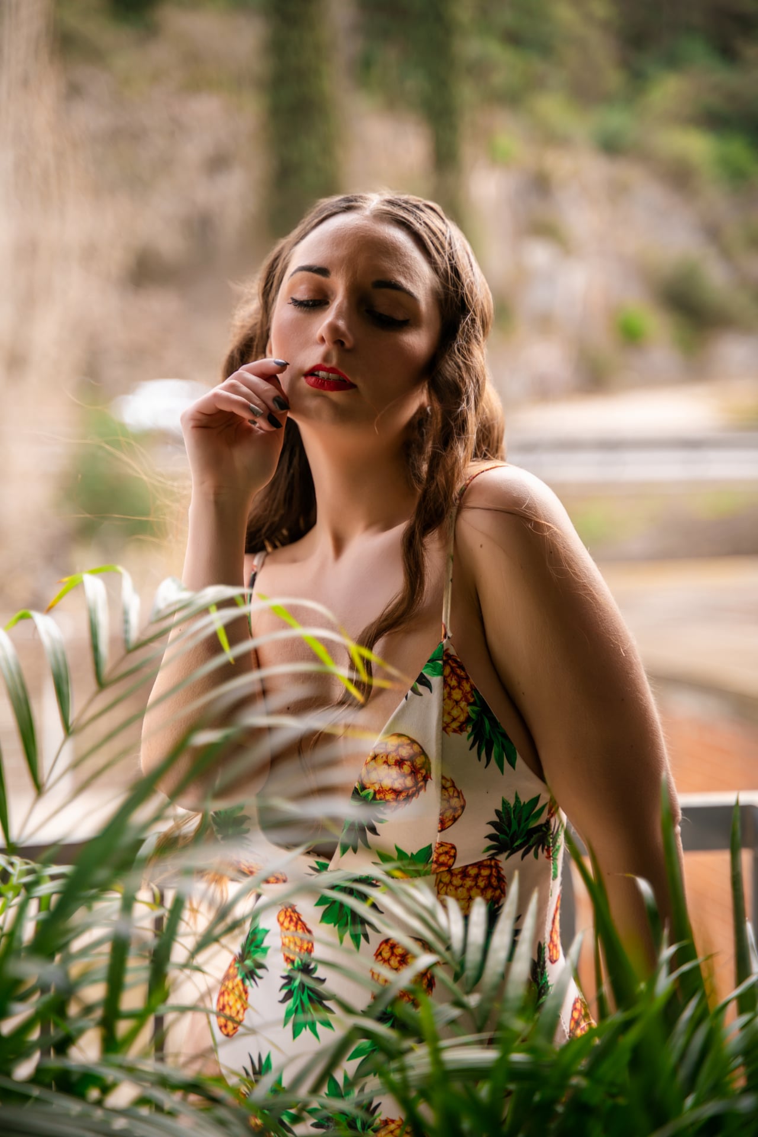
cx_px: 379
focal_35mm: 71
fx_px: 2242
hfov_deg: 19.2
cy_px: 568
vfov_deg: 28.5
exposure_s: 1/320
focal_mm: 71
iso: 100
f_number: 2.8
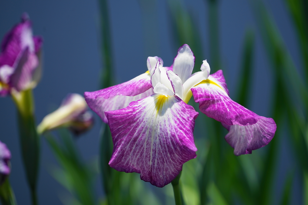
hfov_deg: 6.9
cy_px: 102
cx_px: 154
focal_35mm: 300
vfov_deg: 4.6
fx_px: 2566
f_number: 7.1
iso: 100
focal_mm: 300
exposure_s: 1/500
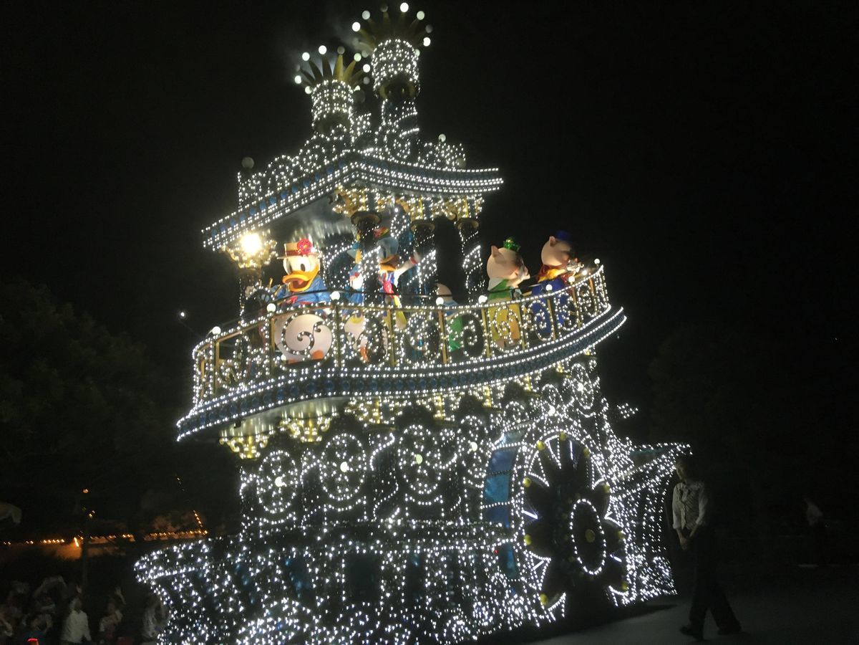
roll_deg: +5.4
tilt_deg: +15.3
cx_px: 430
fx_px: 720
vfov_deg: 48.2
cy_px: 322
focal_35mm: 29
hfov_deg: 61.7
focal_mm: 4.15
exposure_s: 1/30
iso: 125
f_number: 2.2
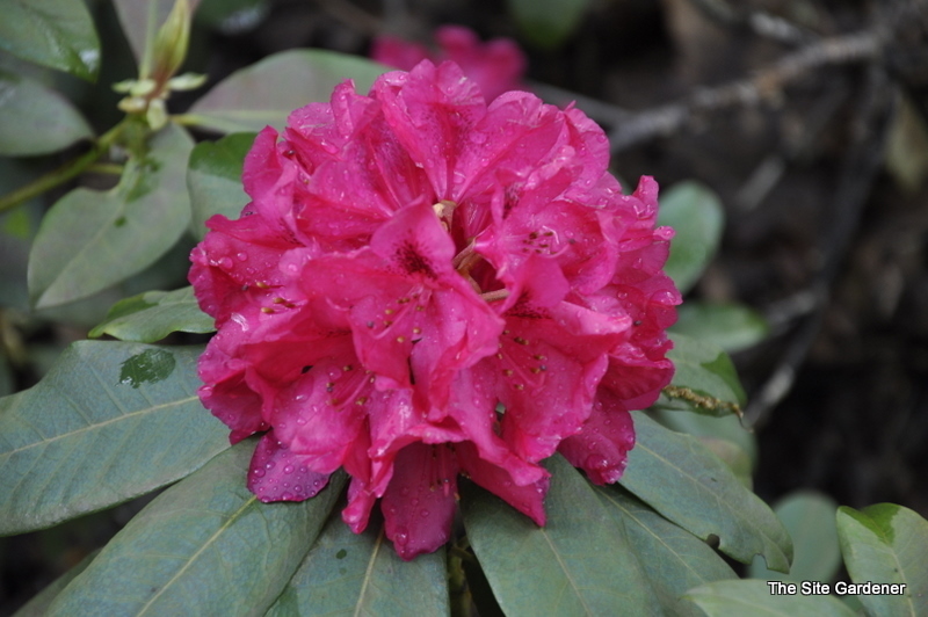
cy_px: 308
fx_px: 4057
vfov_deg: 8.7
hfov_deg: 13.1
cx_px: 464
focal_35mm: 158
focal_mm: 105
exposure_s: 1/100
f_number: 5.6
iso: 400
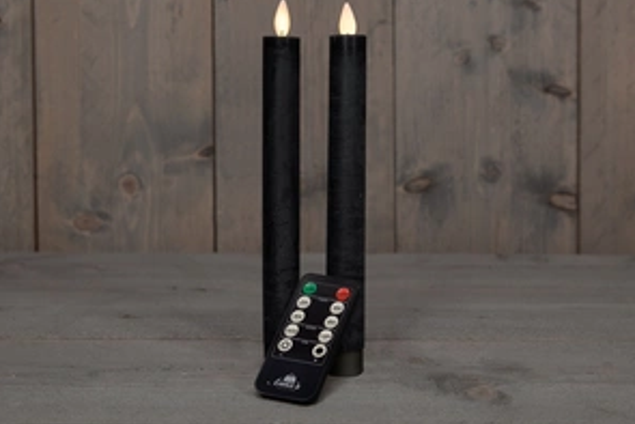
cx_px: 327
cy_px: 172
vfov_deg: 22.3
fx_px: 1076
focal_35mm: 61
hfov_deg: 32.9
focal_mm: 40
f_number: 7.1
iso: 320
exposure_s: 1/30
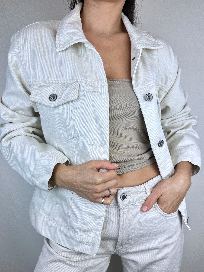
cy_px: 136
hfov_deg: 56.8
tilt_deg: -6.4
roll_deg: -1.0
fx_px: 189
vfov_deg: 71.6
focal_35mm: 24
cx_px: 102
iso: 80
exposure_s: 1/475
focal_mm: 6.86
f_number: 1.78
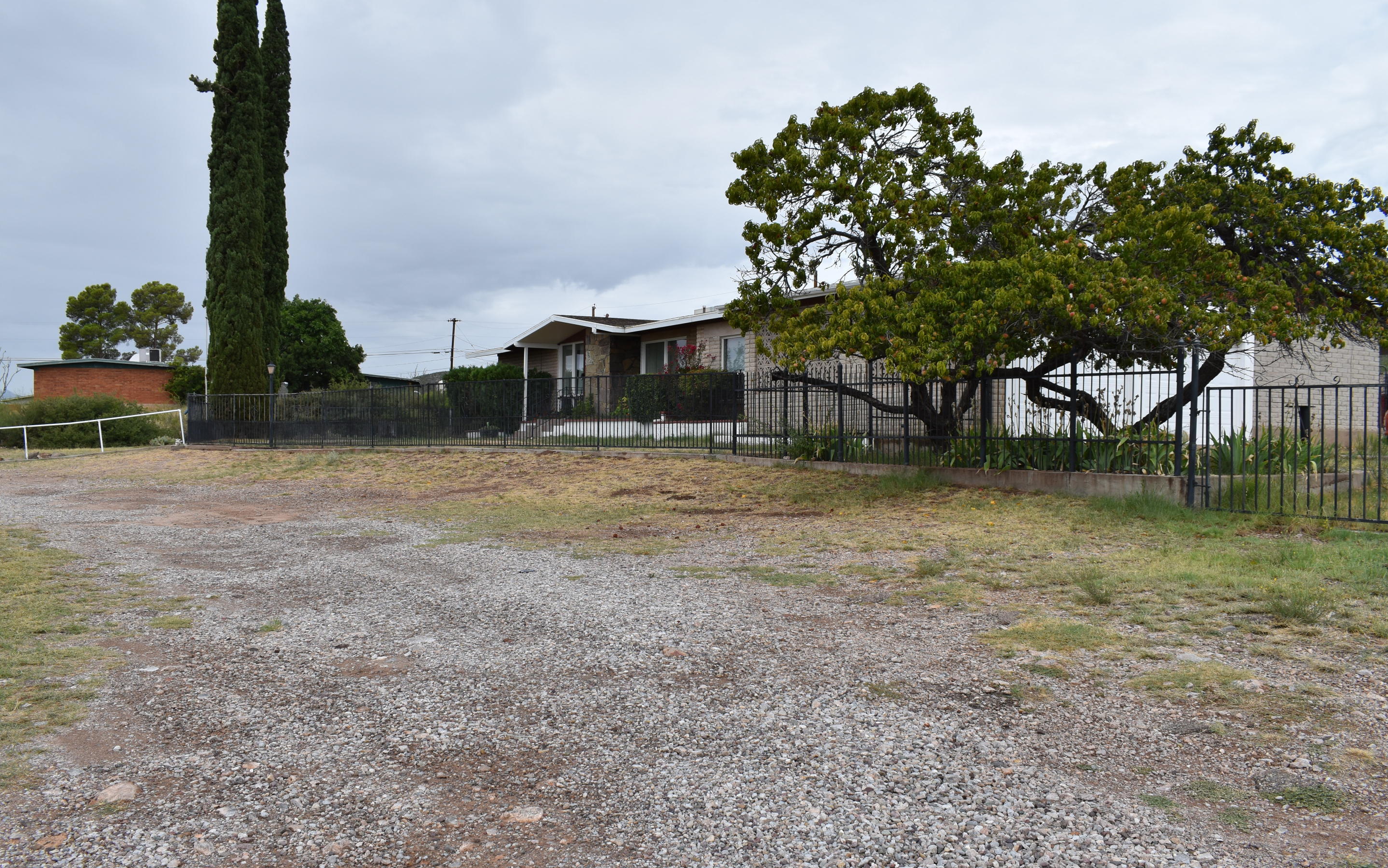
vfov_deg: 39.4
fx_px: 1211
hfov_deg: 59.6
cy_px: 473
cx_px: 671
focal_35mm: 32
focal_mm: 20
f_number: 8
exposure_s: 1/250
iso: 100
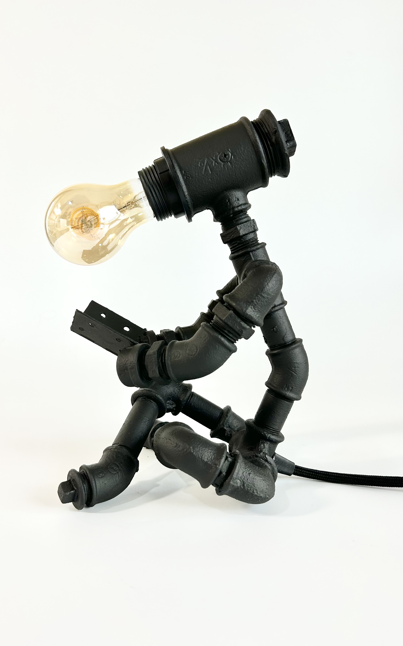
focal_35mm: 28
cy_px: 327
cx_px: 181
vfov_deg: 66.5
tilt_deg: -6.1
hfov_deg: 44.5
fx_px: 492
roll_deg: +0.8
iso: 32
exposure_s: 1/148
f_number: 1.5
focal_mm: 5.7
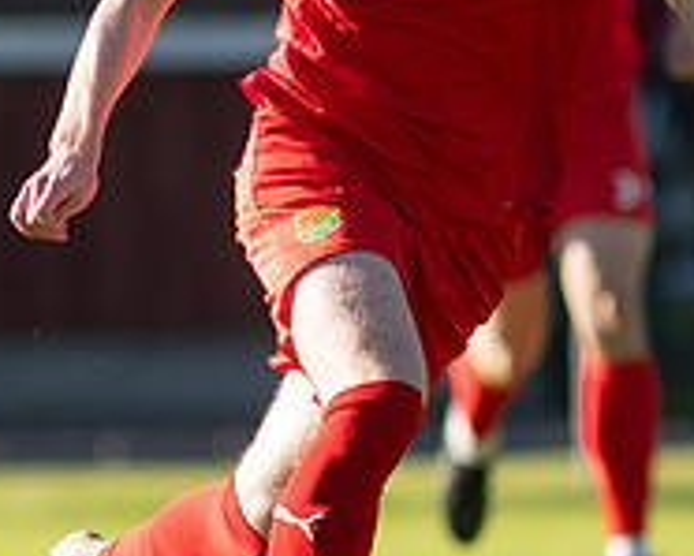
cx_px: 501
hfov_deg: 1.2
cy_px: 238
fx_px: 32799
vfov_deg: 1.0
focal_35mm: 1596
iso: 200
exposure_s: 1/1600
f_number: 3.2
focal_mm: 300
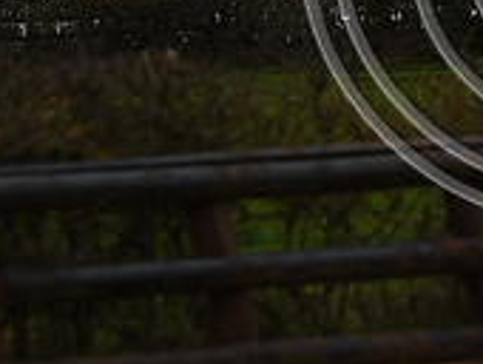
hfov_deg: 3.0
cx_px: 560
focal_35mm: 655
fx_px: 9152
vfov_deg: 2.3
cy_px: -105
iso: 360
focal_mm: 200
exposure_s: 1/1000
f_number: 5.6
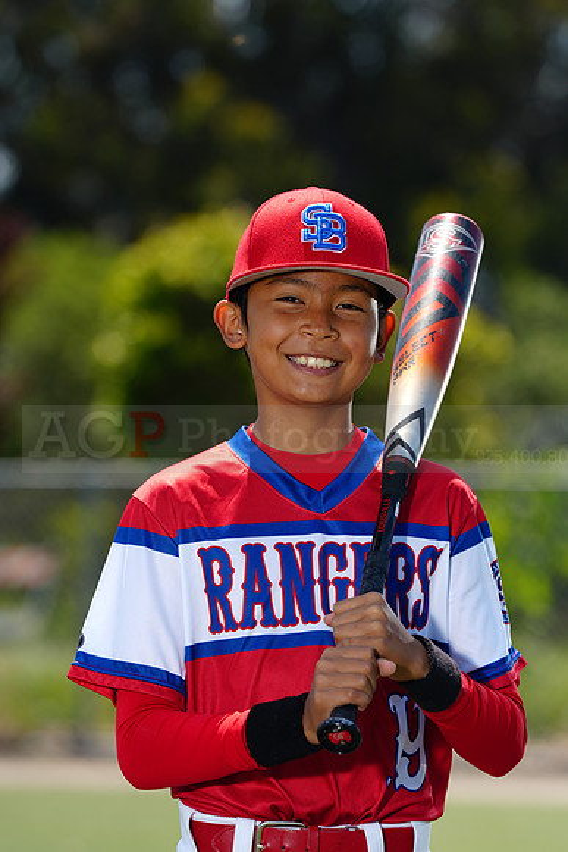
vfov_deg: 10.3
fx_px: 4730
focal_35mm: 200
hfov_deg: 6.9
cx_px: 284
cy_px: 426
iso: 50
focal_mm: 200
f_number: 5
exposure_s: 1/250
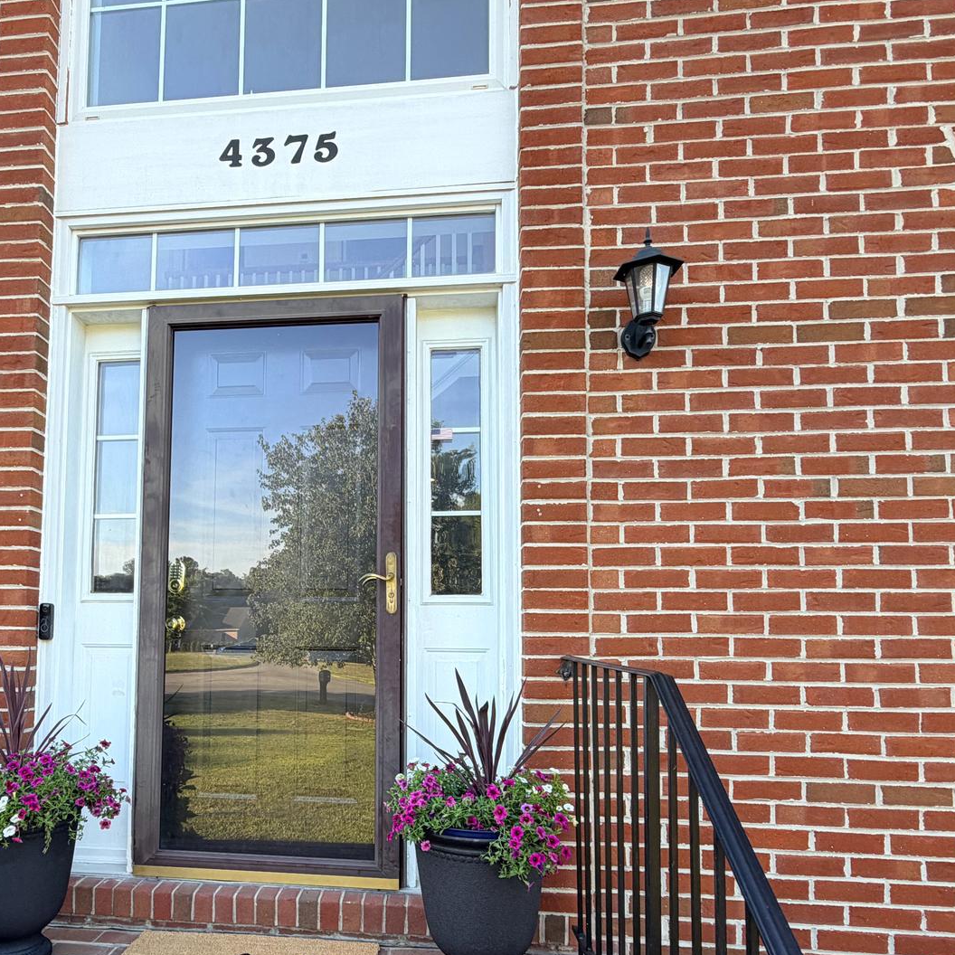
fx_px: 749
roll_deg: +0.3
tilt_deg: +3.4
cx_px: 343
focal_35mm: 24
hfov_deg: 63.8
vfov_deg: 64.2
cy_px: 590
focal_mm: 2.22
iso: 40
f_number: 2.2
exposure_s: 1/153
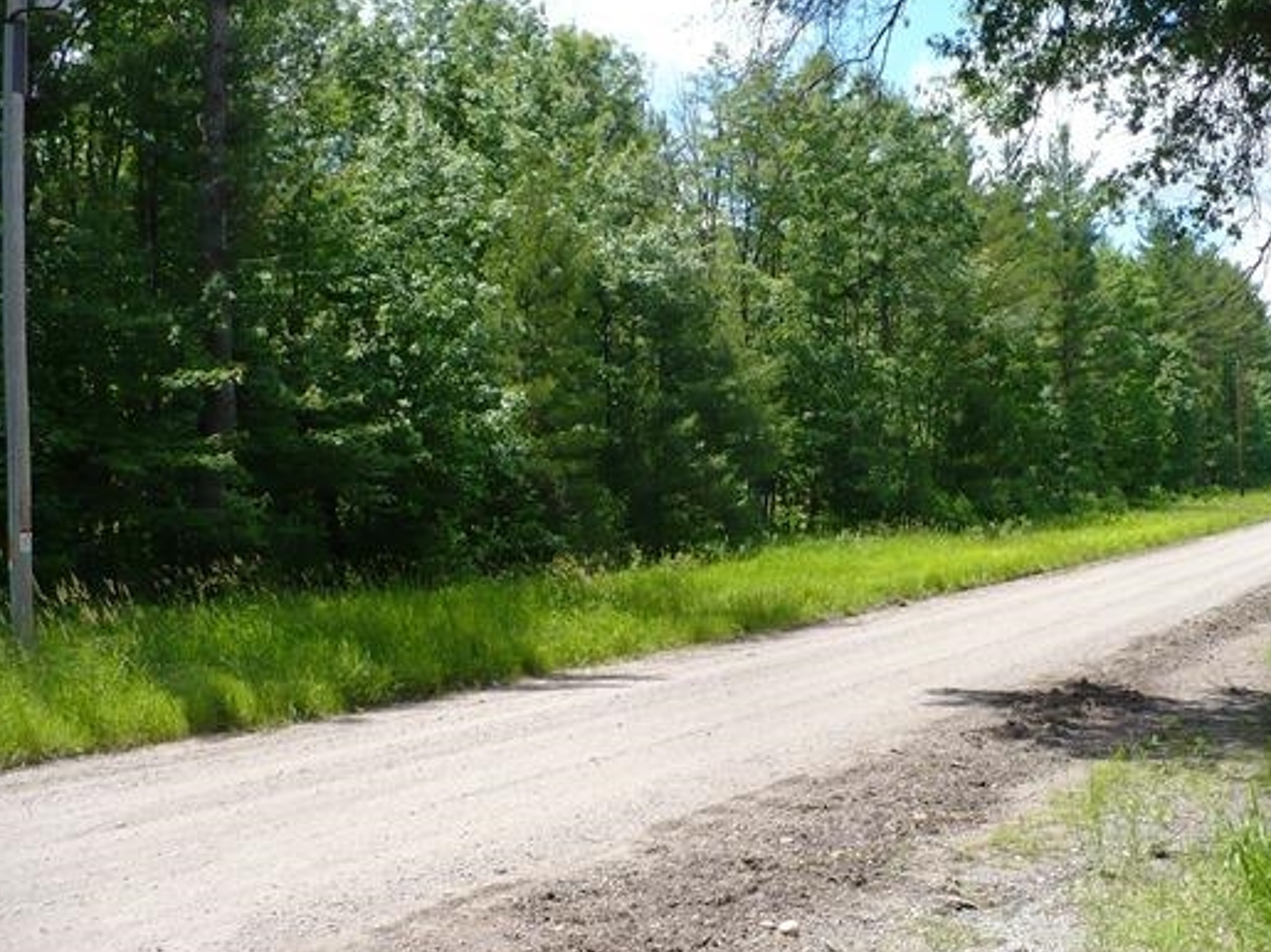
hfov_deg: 41.2
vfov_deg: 31.5
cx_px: 711
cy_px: 486
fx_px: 1689
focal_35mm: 46
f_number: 2.8
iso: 100
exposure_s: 1/800
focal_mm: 6.1
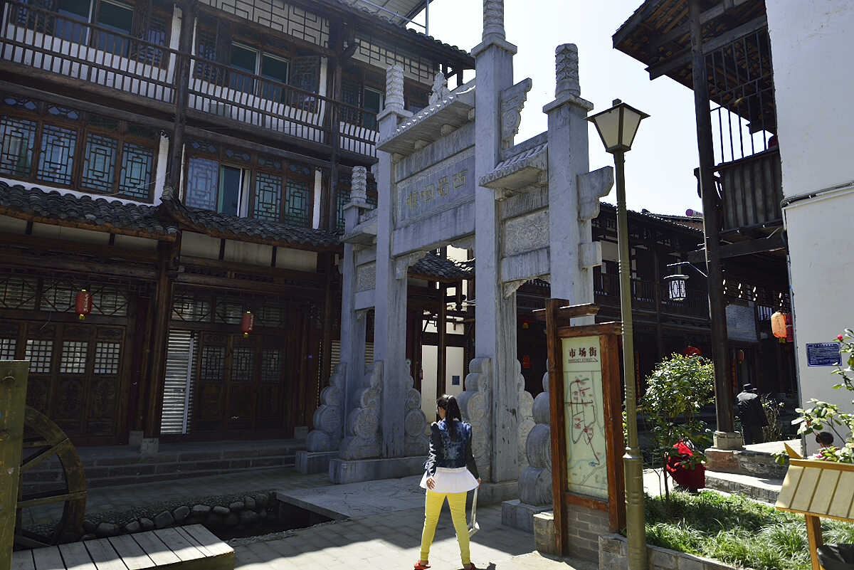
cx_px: 427
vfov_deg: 53.2
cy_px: 285
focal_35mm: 24
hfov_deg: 73.7
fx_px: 570
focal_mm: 24
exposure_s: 1/100
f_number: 5
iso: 100
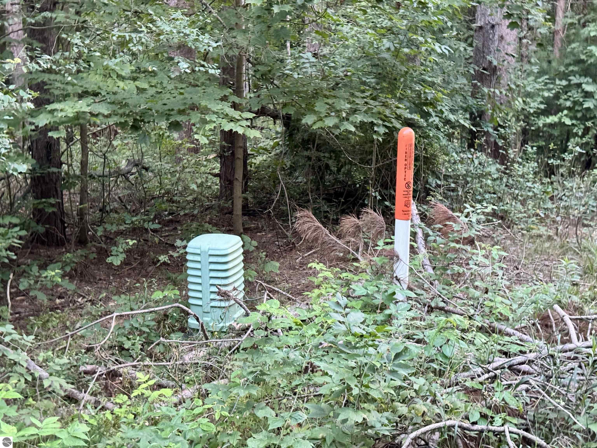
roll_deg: -1.8
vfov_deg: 30.3
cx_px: 298
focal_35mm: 48
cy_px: 224
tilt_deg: -15.0
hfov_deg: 39.7
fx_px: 828
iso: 640
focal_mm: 6.76
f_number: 1.78
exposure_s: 1/30
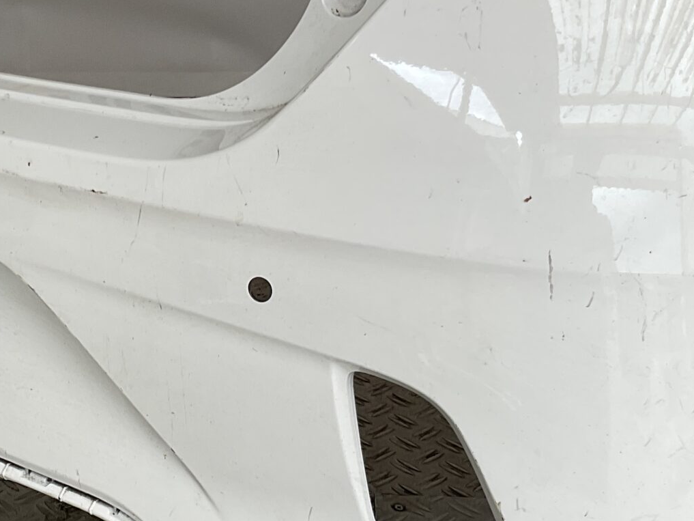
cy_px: 282
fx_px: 1464
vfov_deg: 20.2
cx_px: 156
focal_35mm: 73
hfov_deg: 26.3
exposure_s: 1/100
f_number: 1.8
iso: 25
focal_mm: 3
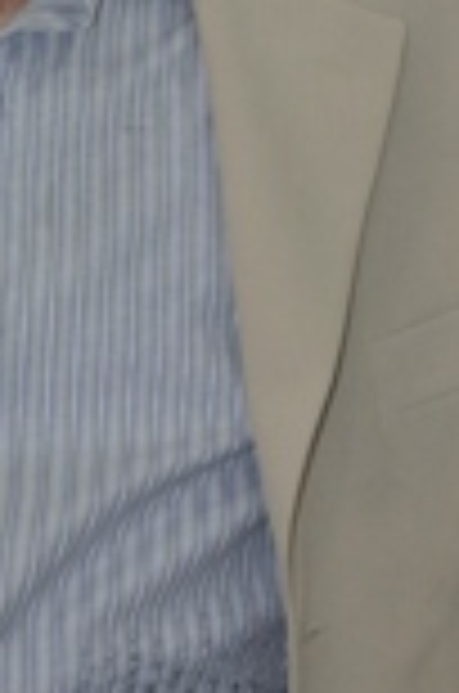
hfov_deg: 8.6
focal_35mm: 157
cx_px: -50
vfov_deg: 13.0
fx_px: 3016
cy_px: 68
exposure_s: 1/100
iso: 800
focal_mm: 36
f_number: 5
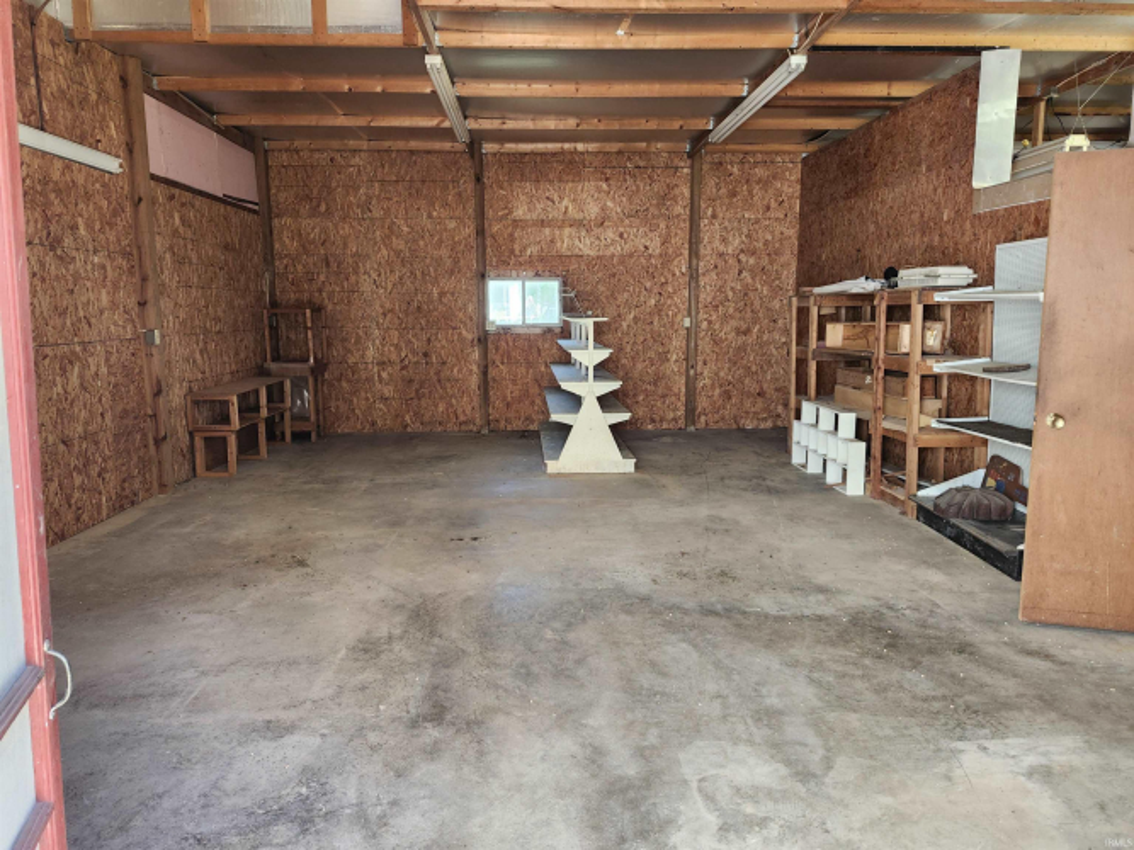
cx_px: 567
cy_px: 425
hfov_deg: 73.9
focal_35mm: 23
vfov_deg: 58.9
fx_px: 753
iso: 400
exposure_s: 1/120
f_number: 1.8
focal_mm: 5.54
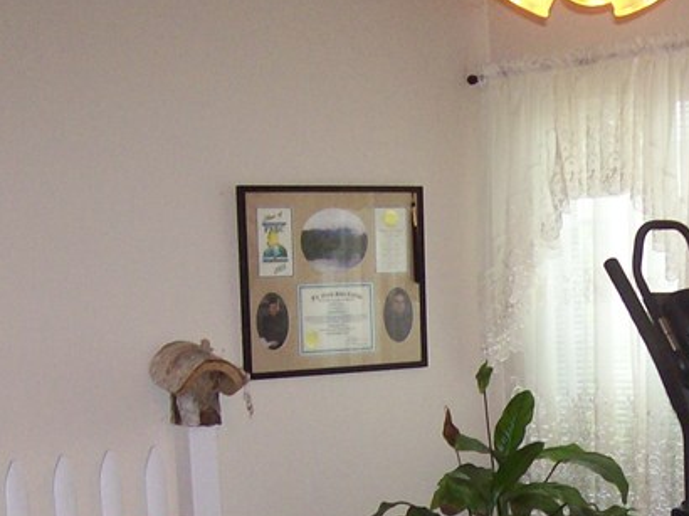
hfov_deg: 21.4
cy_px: 585
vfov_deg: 15.9
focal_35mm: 90
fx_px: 1790
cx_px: 578
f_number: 2.7
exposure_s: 1/64
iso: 140
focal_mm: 6
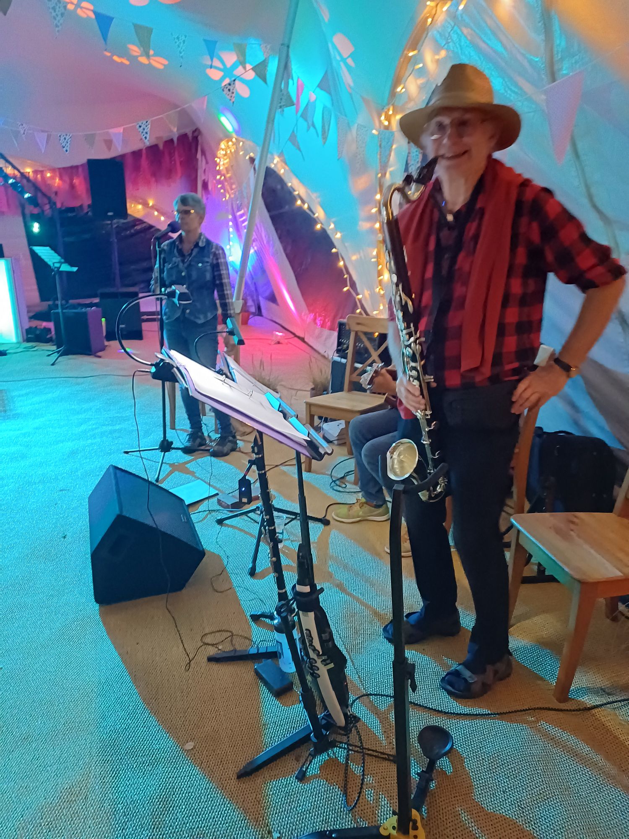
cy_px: 420
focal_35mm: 25
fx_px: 606
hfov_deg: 54.9
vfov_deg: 69.4
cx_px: 314
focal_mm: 4.65
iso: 1600
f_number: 1.8
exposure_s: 1/20
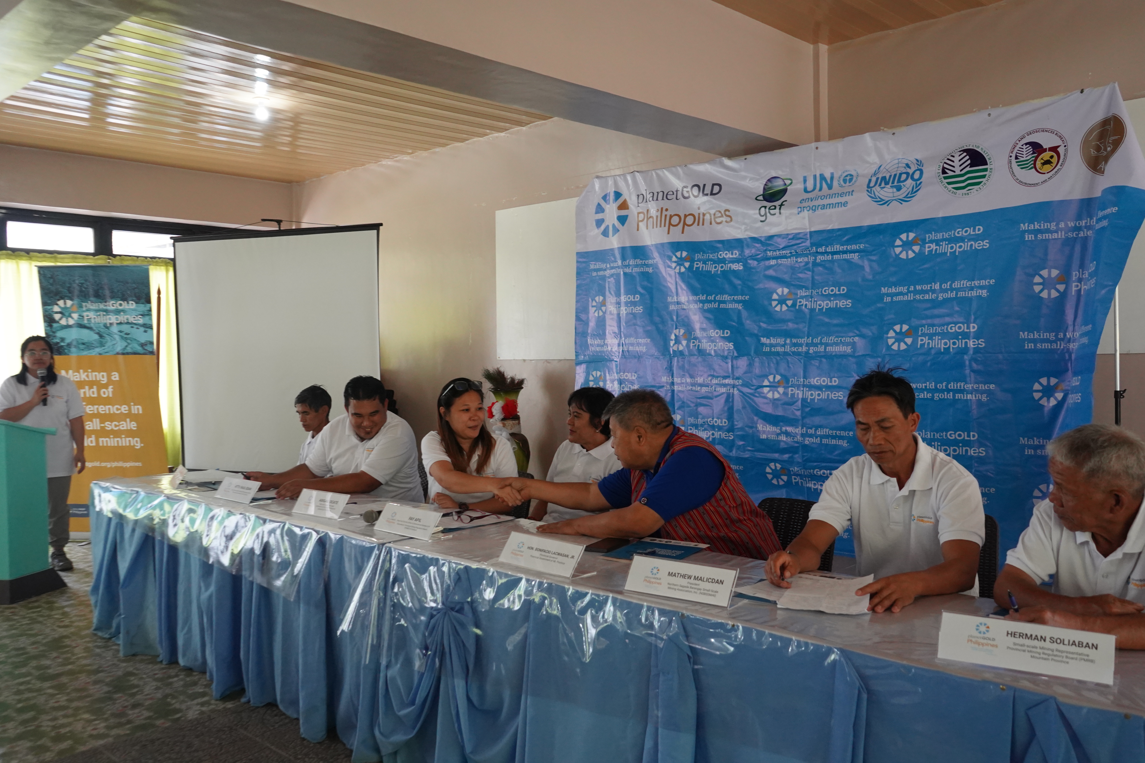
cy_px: 382
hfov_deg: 65.5
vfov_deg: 46.4
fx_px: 890
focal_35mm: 28
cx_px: 572
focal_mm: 28
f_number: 5.6
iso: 3200
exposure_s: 1/125
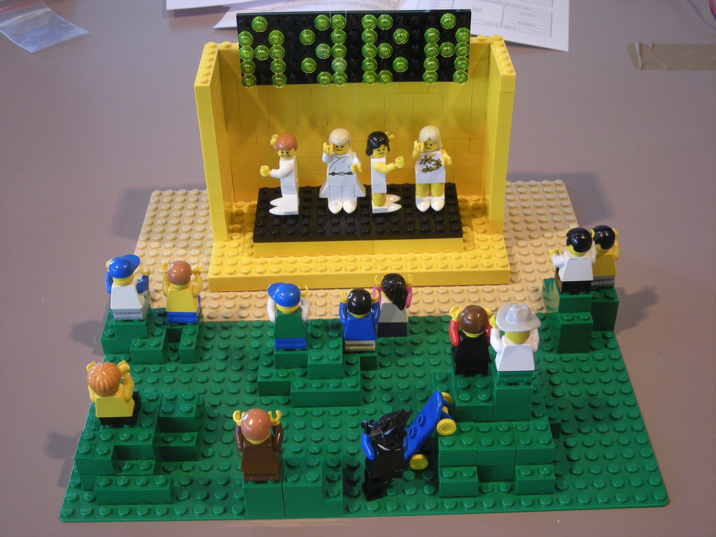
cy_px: 268
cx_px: 358
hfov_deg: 38.9
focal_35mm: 49
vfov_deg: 29.7
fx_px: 1014
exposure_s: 1/7.9
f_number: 3.2
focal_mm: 7.9
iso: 118
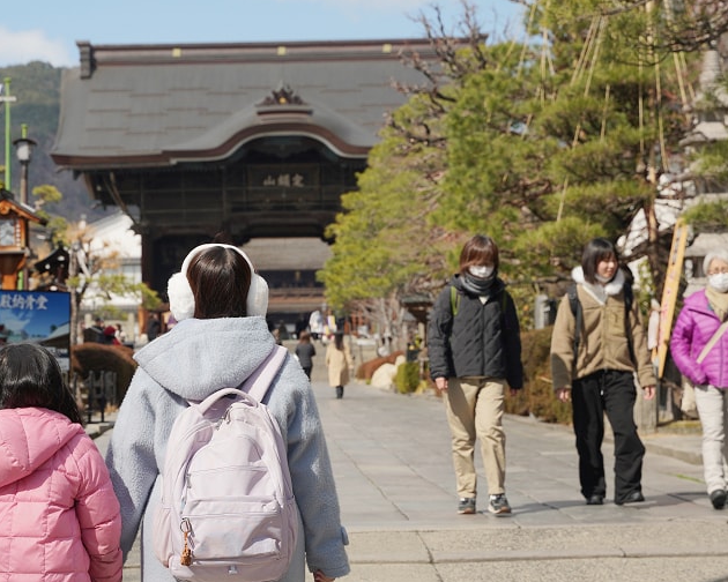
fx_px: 2004
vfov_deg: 16.5
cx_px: 243
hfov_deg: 20.5
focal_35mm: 93
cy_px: 421
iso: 100
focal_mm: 52
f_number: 5.6
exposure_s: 1/320
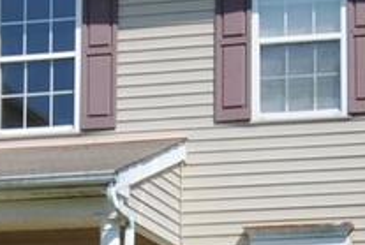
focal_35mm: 198
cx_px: 115
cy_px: 243
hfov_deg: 10.3
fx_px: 2017
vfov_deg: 6.9
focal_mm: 19
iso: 100
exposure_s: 1/250
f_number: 8
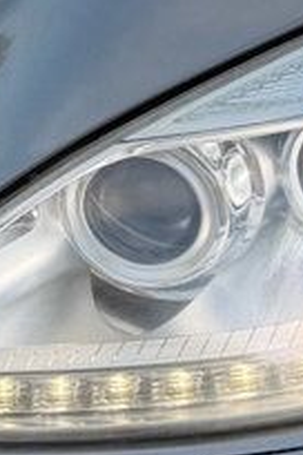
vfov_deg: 16.4
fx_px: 1578
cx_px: -127
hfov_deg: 10.6
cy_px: 277
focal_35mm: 125
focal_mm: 6.76
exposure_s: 1/665
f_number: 1.78
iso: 80
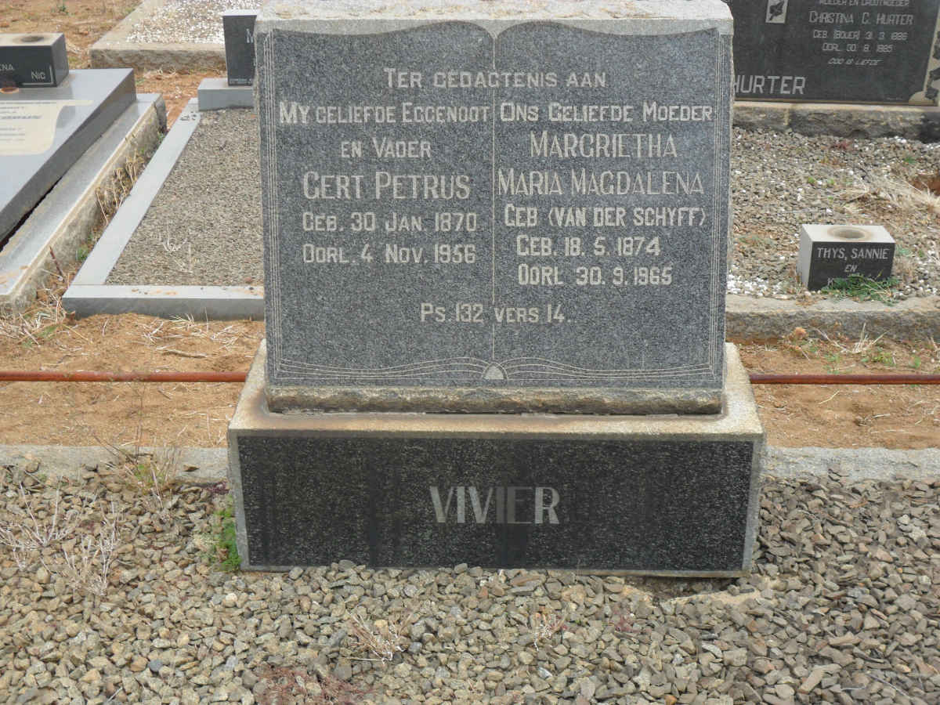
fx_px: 1412
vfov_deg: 28.0
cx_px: 470
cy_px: 352
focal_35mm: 52
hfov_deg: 36.8
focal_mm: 9.3
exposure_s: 1/125
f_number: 5
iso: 100
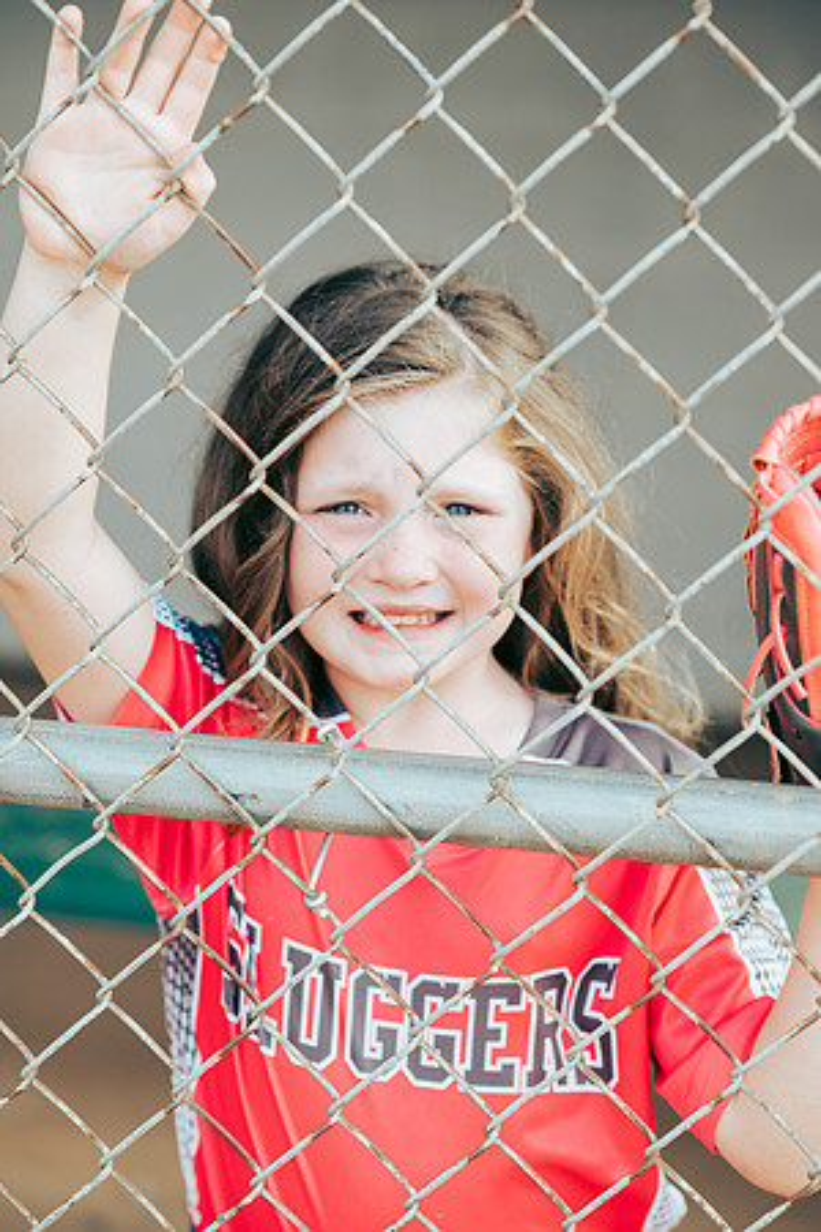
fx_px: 2907
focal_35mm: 85
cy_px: 616
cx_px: 410
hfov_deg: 16.1
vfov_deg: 23.9
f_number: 2.8
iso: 160
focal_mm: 85
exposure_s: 1/800
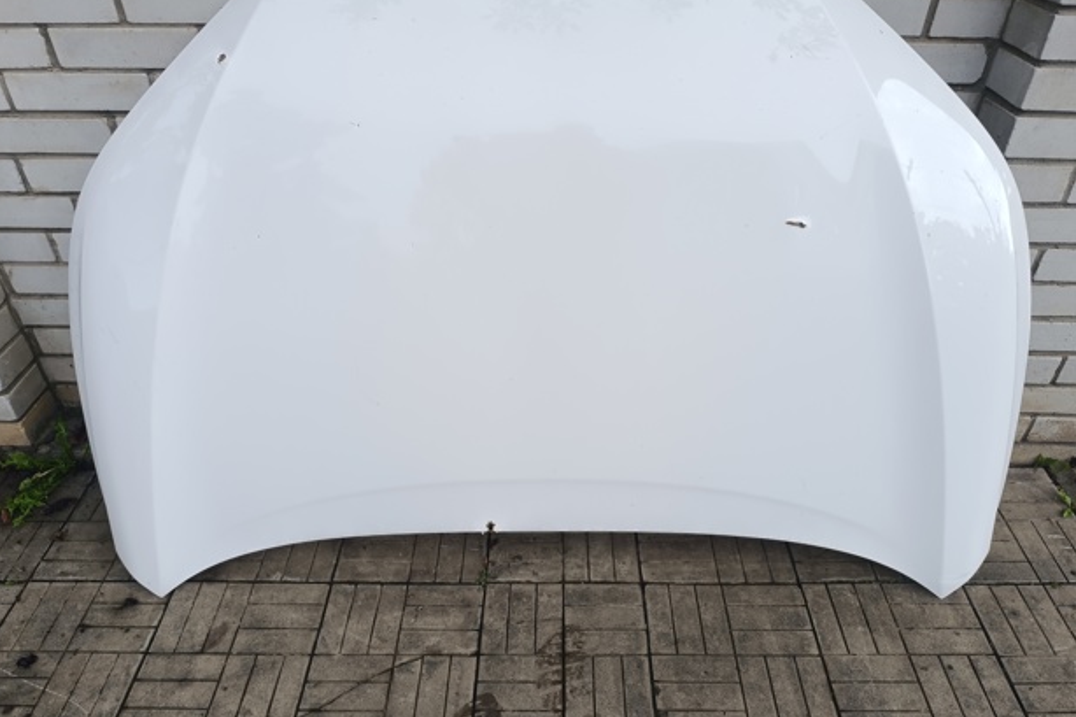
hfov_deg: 69.4
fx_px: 777
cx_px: 545
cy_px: 351
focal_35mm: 26
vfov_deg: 49.5
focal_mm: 6.14
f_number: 1.65
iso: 50
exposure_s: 1/197
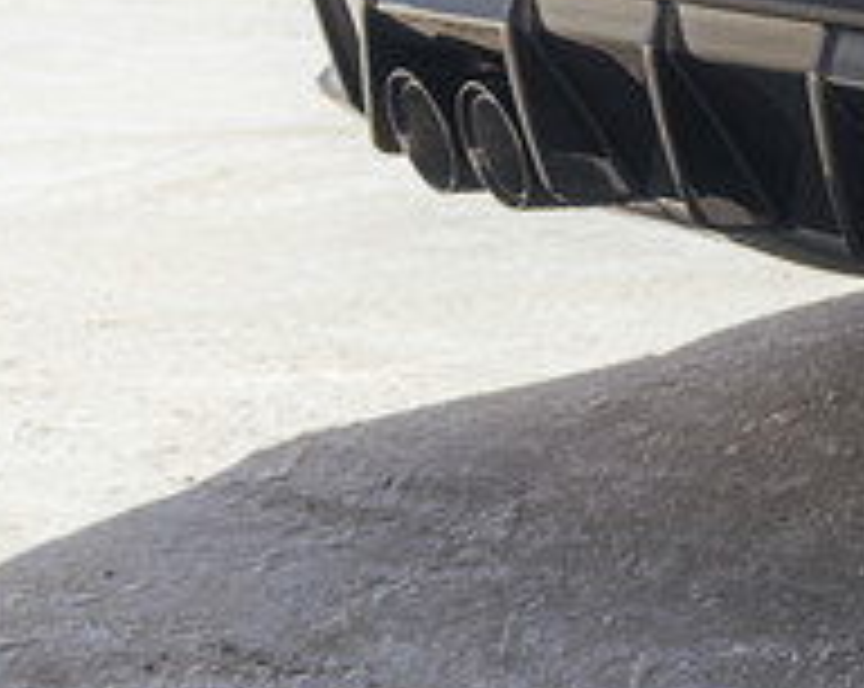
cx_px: 1629
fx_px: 3447
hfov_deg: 12.8
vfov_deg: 11.2
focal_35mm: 135
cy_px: -144
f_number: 3.2
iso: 100
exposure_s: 1/640
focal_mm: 23
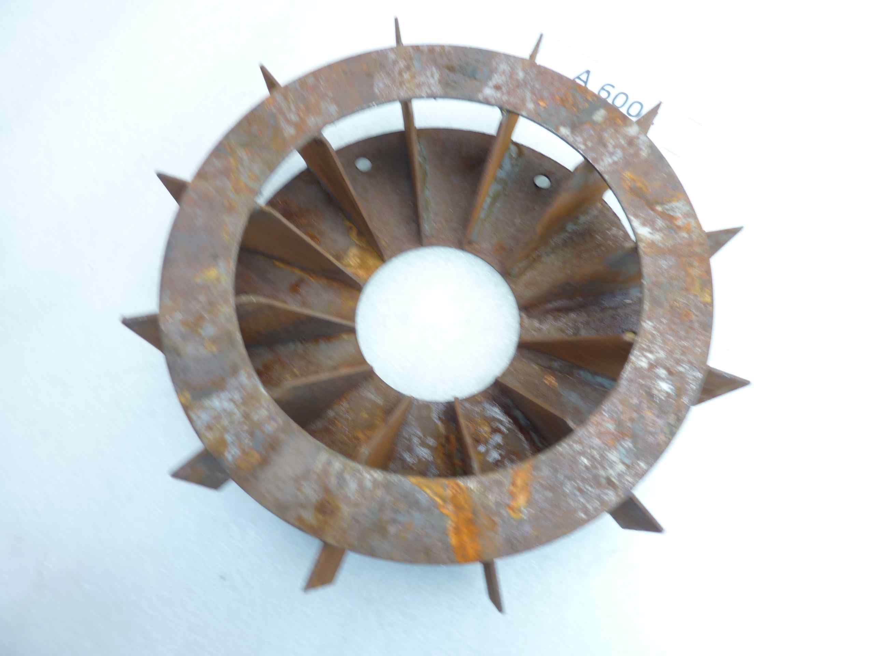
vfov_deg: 54.9
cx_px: 437
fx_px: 631
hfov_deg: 69.4
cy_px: 328
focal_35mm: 25
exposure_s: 1/8
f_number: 3.3
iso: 80
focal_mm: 4.1
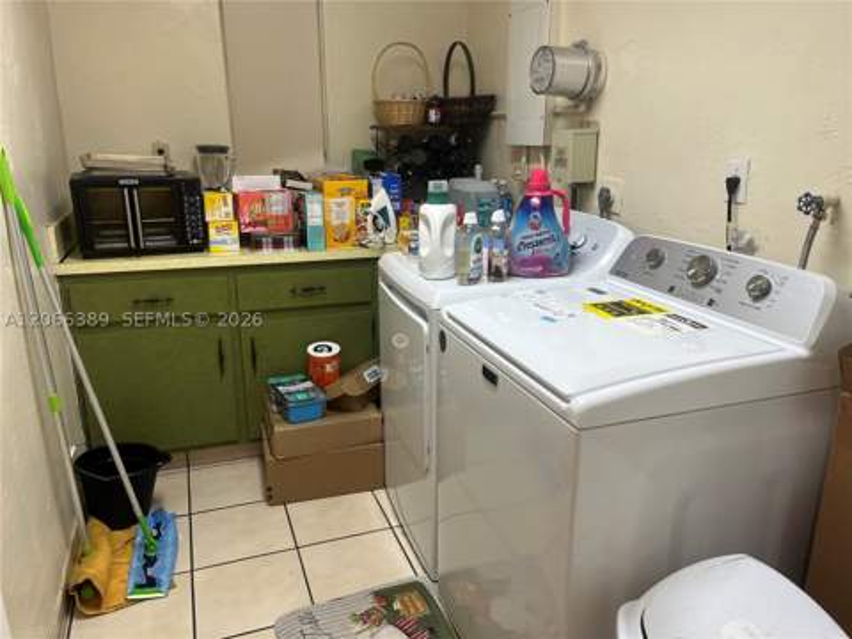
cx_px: 426
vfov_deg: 53.1
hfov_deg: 67.3
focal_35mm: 26
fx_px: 640
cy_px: 320
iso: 125
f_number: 1.6
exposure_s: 1/120
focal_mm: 5.1
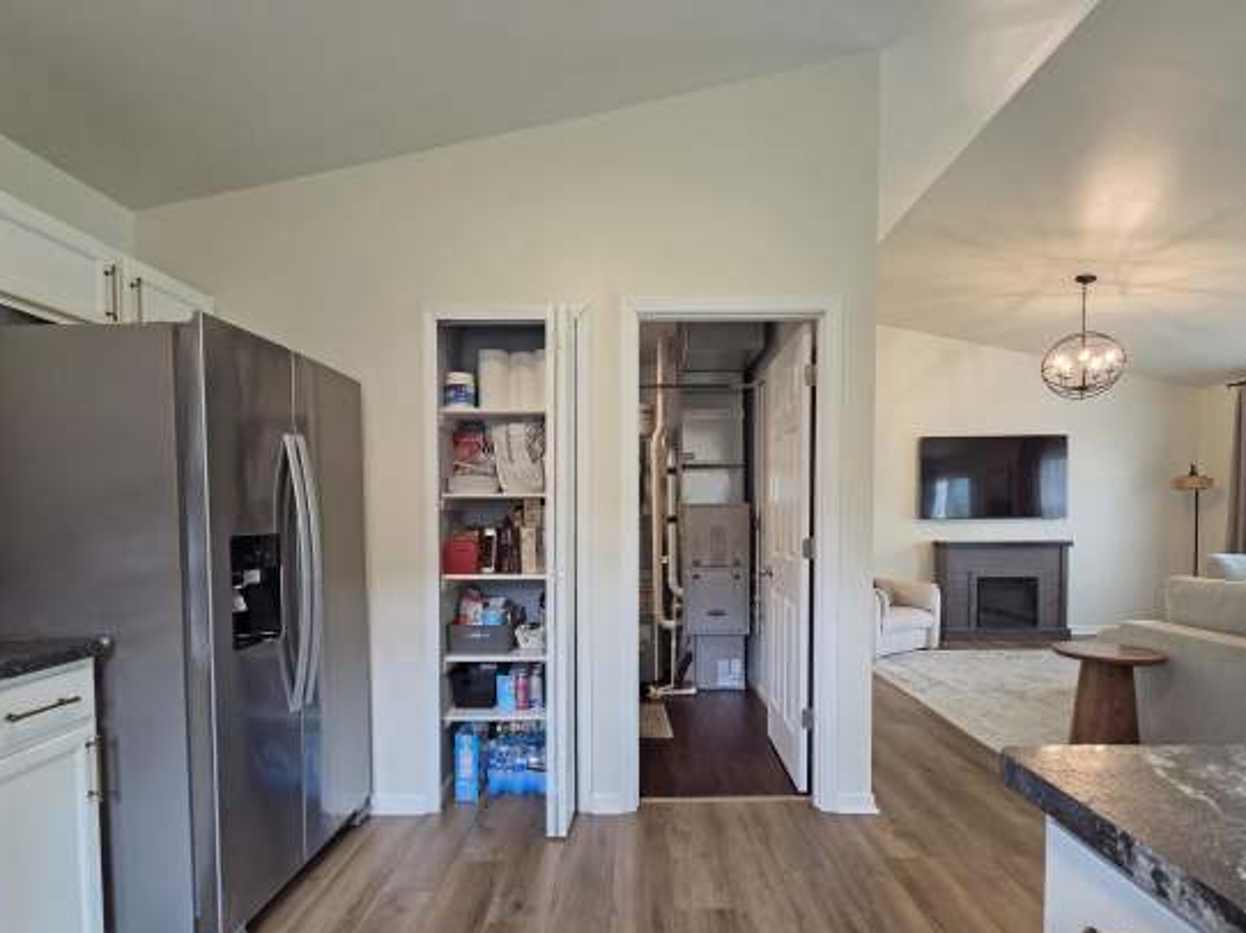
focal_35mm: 16
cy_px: 538
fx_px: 576
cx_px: 631
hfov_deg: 94.5
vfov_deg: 77.5
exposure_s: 1/60
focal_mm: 2.2
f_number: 2.2
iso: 200
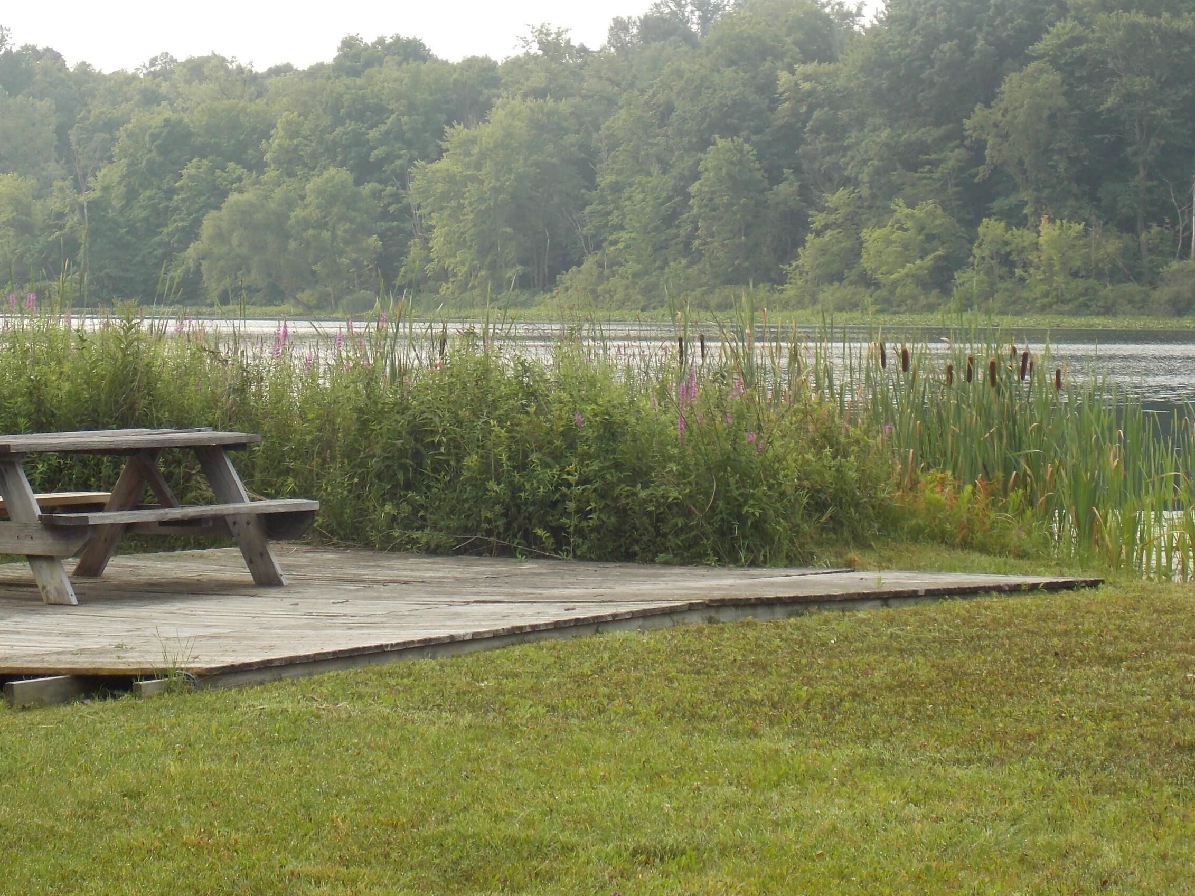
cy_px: 356
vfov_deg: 13.0
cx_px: 563
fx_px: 3935
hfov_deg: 17.3
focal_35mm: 114
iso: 80
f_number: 4.4
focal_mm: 15.3
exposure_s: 1/125
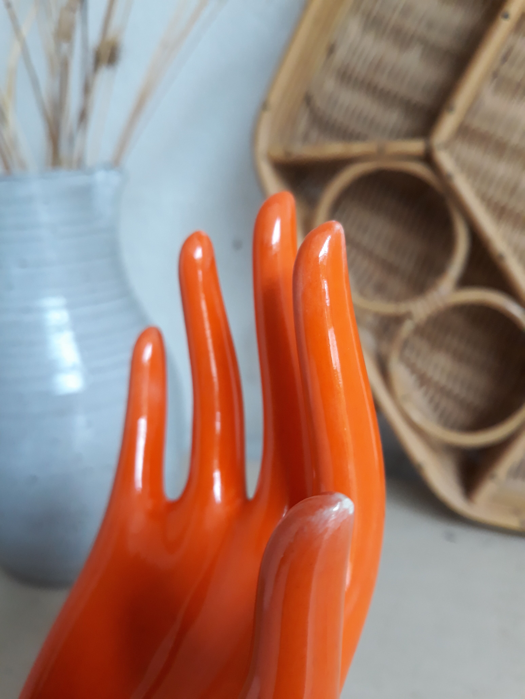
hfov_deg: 51.4
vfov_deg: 65.3
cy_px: 350
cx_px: 262
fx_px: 546
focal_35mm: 27
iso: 160
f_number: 1.7
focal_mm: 3.71
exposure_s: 1/50
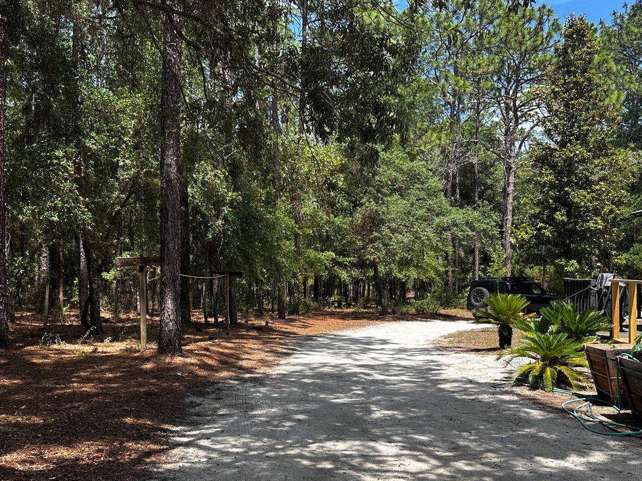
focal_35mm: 35
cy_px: 305
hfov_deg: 52.6
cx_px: 305
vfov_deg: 40.4
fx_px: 649
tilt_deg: -1.2
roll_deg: +0.4
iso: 80
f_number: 1.78
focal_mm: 6.86
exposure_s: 1/1495
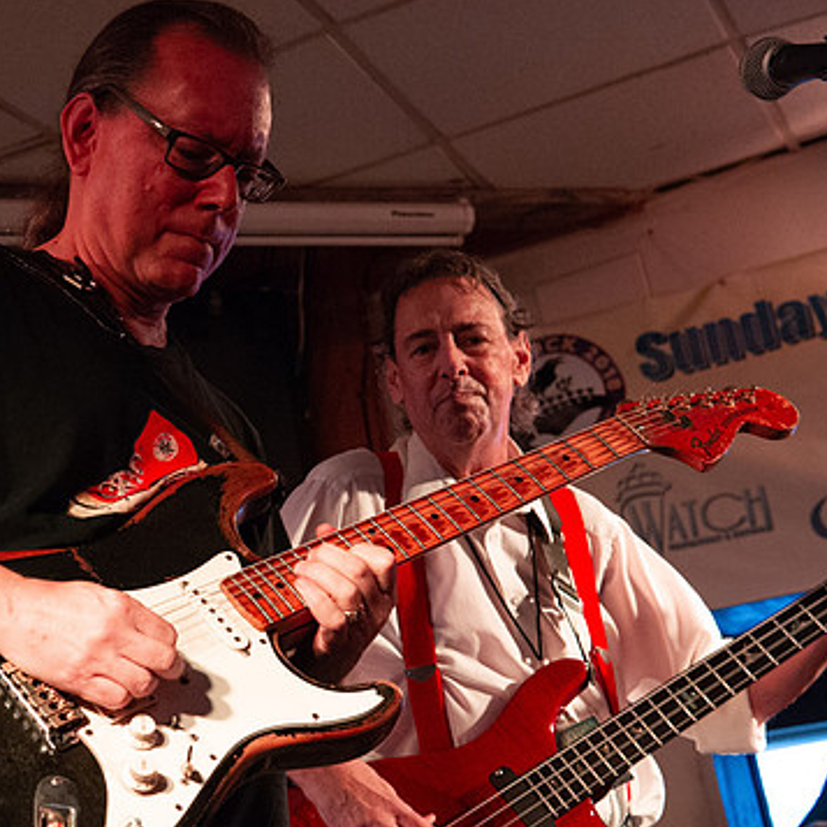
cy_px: 493
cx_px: 101
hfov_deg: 22.8
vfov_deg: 23.3
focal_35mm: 74
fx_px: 2000
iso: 6400
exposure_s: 1/80
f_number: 6.3
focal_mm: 46
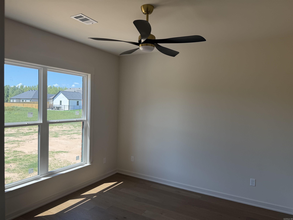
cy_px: 110
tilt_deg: -6.2
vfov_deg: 56.8
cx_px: 146
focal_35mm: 24
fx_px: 203
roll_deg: -1.2
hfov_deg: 71.6
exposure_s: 1/637
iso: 80
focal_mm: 6.76
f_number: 1.78
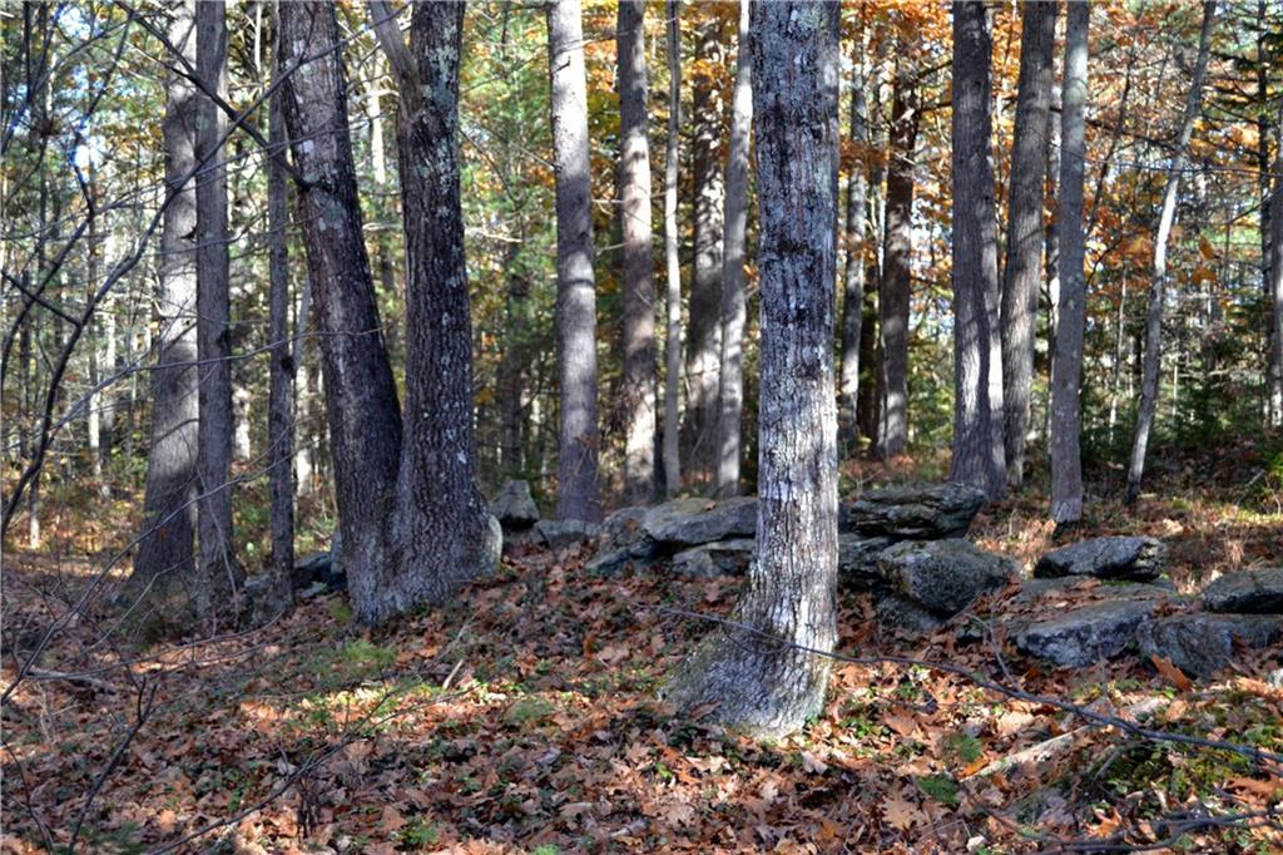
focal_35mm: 57
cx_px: 642
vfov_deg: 23.8
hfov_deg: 35.1
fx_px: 2031
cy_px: 428
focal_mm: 38
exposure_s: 1/100
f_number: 5
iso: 400
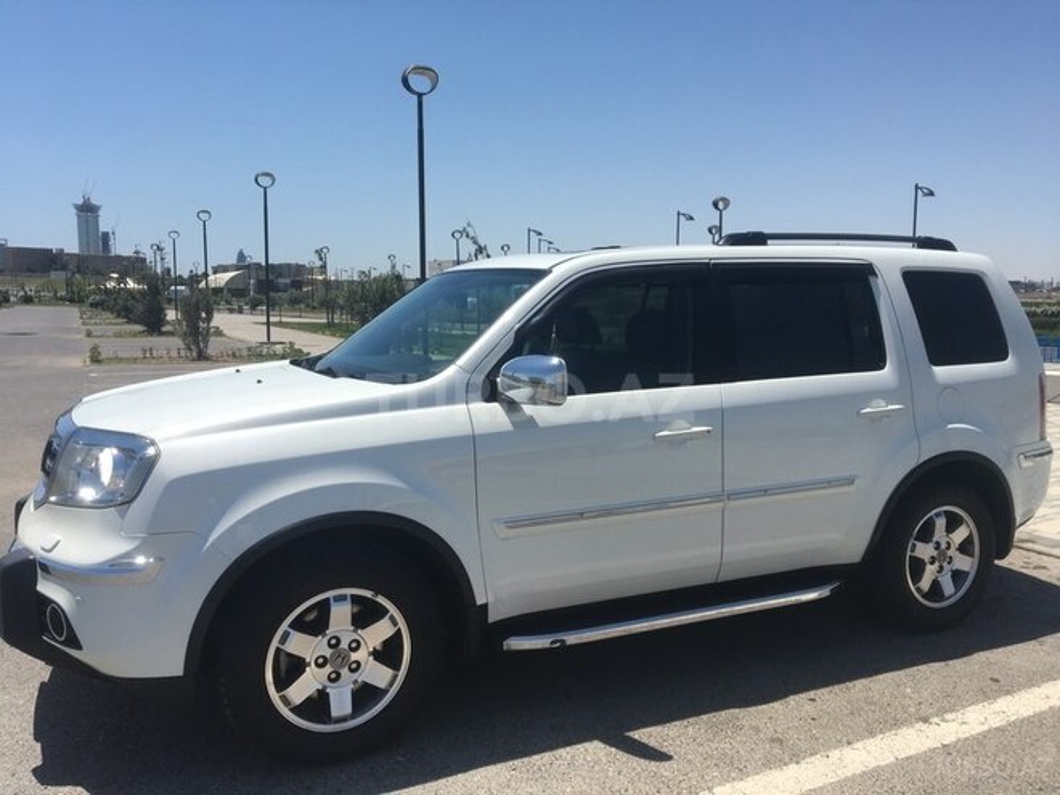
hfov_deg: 61.7
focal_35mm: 29
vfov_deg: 48.2
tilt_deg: -6.2
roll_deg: -0.5
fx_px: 888
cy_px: 398
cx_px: 530
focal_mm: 4.15
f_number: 2.2
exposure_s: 1/2137
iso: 25
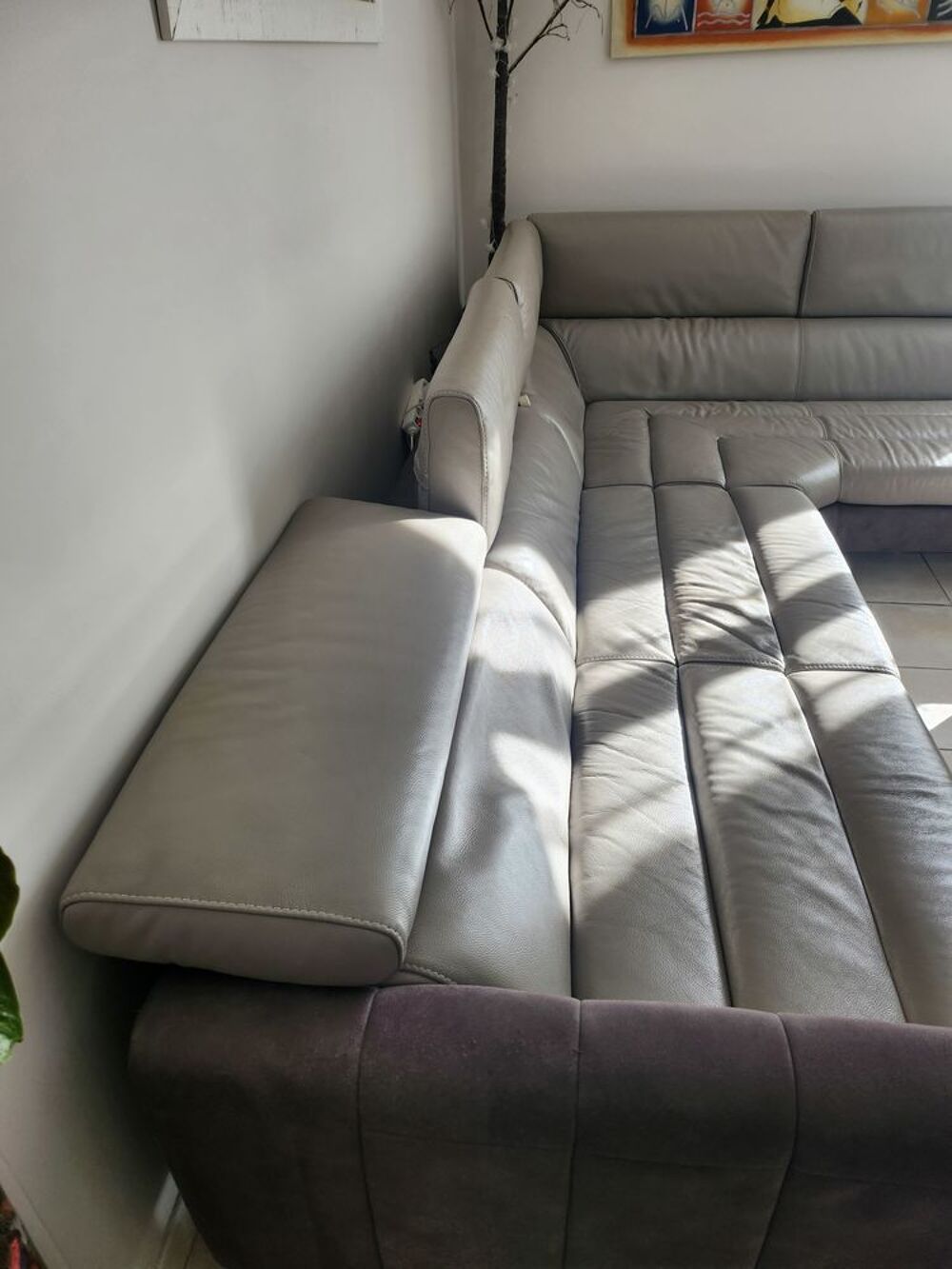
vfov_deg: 71.6
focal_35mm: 24
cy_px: 634
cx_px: 476
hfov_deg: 56.8
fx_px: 880
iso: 80
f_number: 1.8
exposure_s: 1/180
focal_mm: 5
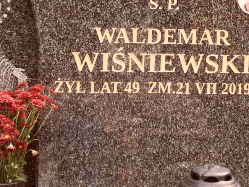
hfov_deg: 12.6
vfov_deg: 9.4
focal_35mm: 157
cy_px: 70
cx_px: 152
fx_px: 1129
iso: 100
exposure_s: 1/125
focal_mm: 16.3
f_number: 4.4
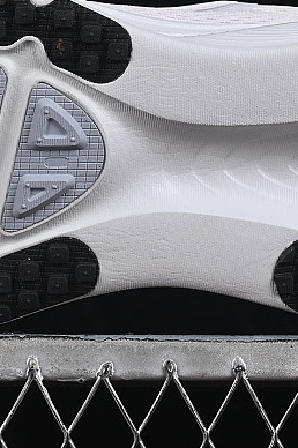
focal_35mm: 209
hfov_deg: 6.6
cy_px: 75
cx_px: 148
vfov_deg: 9.8
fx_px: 2600
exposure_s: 1/80
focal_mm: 50
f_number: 8
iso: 160
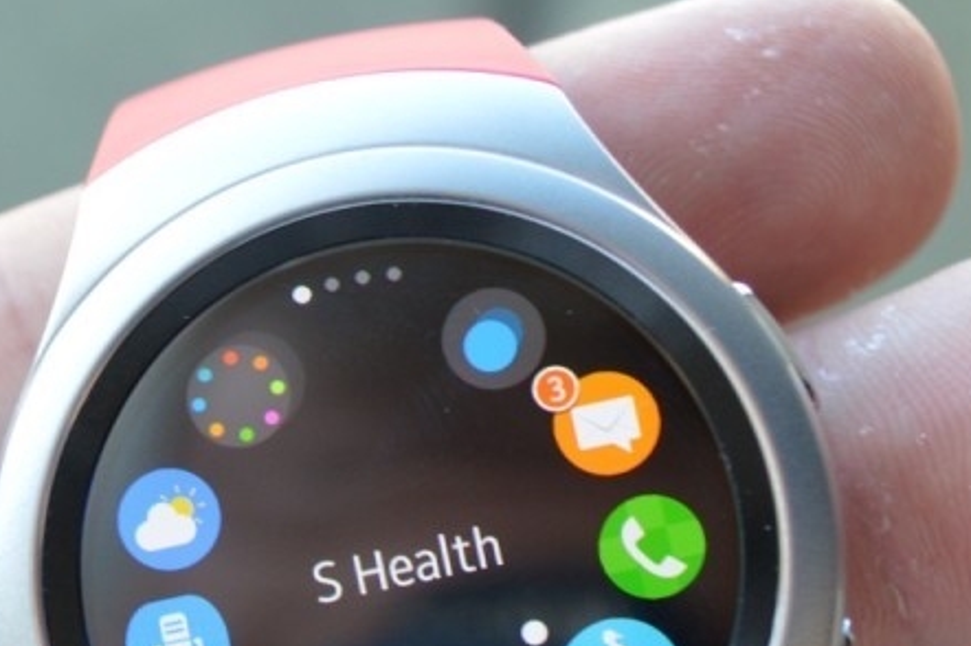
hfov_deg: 17.8
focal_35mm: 113
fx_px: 3046
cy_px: 805
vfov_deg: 11.8
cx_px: 55
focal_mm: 26
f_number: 4.2
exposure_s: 1/50
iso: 400
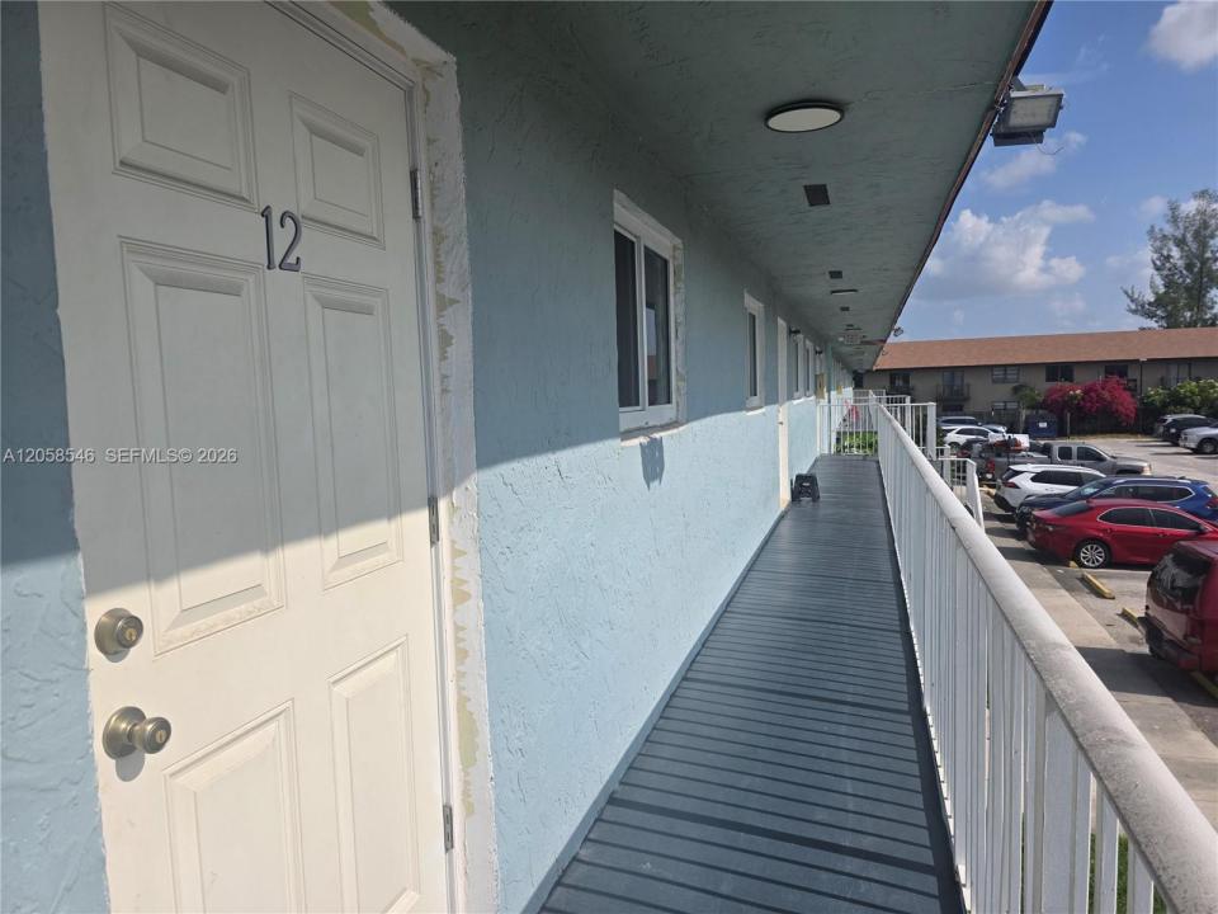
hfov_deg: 73.9
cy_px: 457
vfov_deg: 58.9
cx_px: 609
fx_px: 809
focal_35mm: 23
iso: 64
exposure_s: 1/7944
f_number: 1.7
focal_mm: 6.3
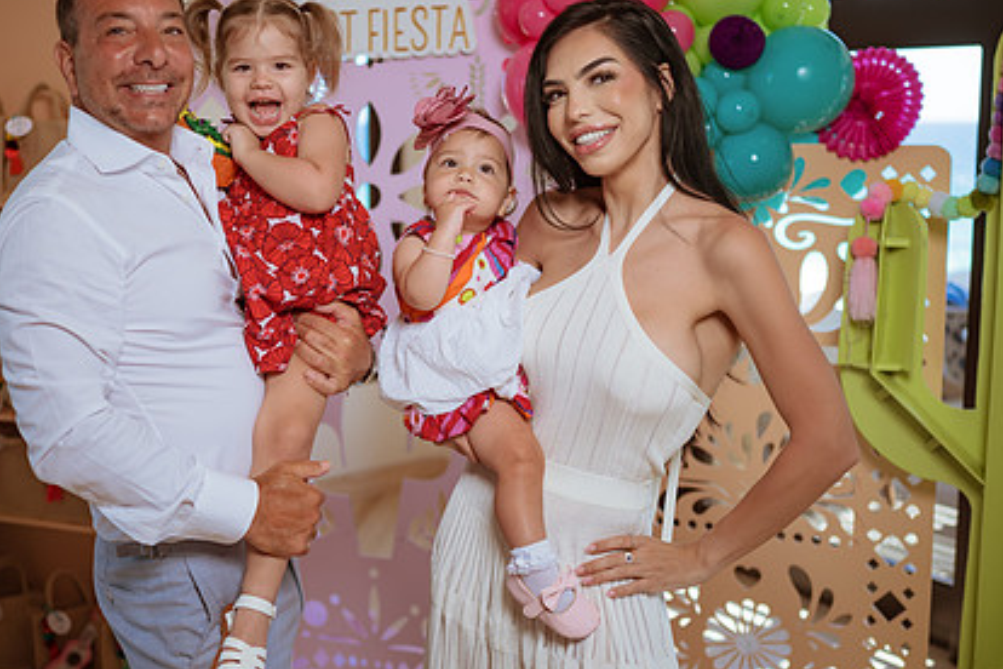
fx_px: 1365
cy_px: 295
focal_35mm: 49
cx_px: 392
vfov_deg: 27.5
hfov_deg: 40.1
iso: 160
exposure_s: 1/1250
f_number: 1.8
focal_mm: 35
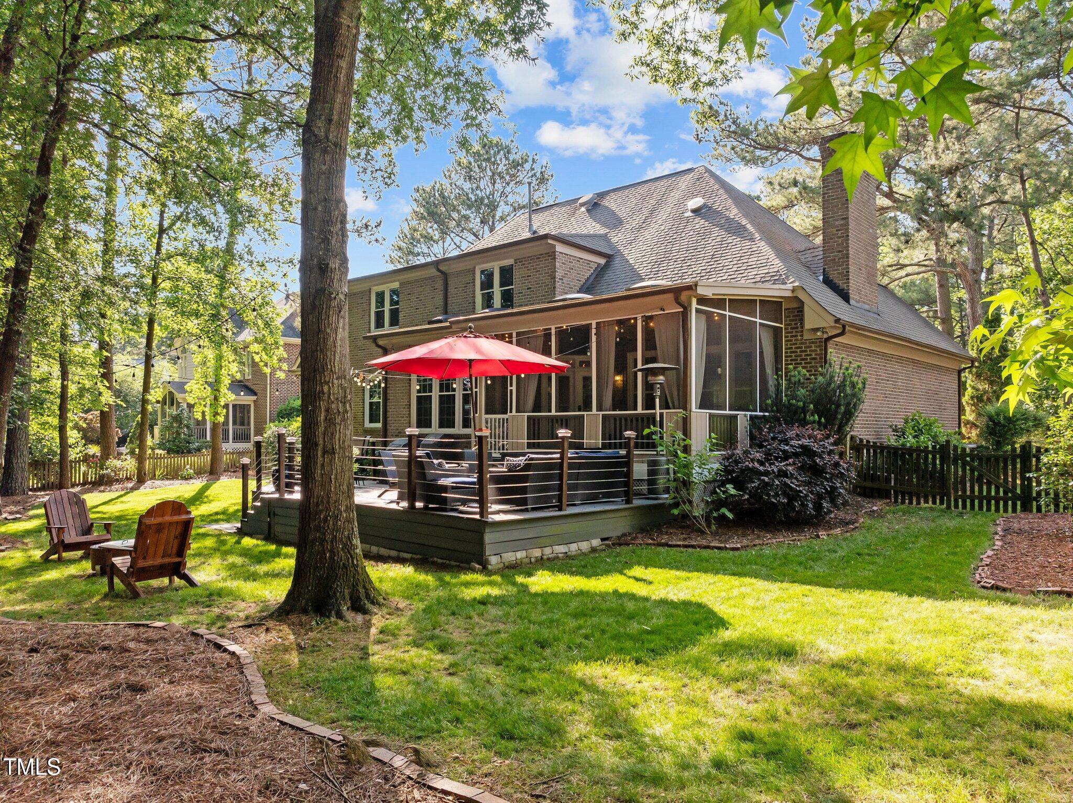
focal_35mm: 24
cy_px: 402
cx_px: 536
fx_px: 743
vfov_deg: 56.8
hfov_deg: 71.6
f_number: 2.8
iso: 390
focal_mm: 12.29
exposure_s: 1/1000
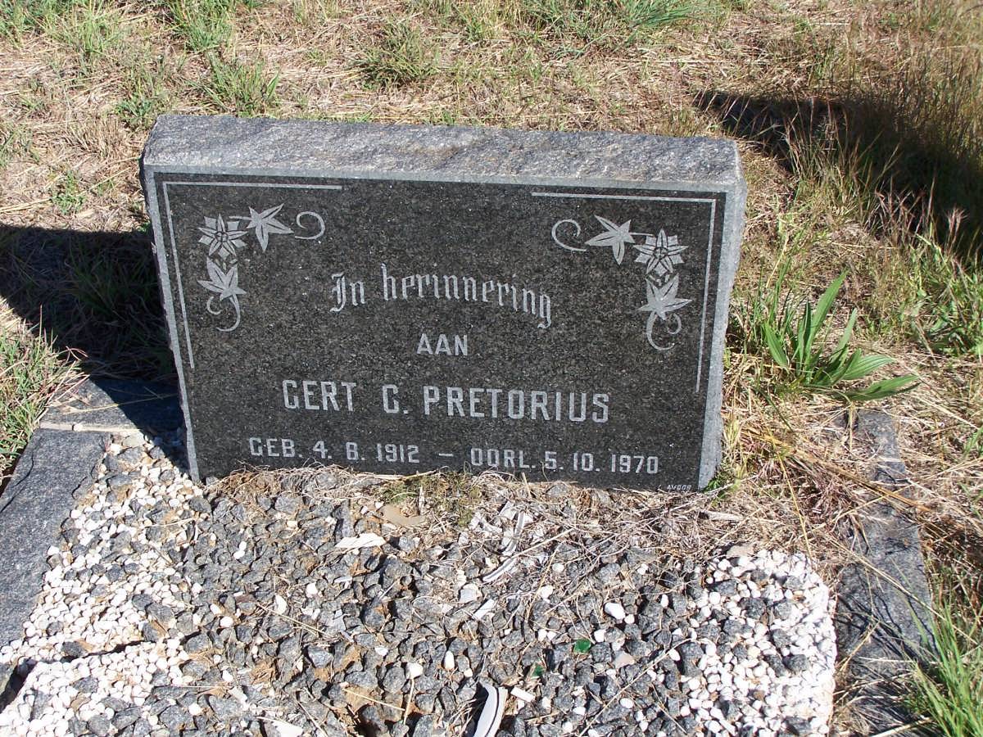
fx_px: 1675
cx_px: 492
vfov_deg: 24.8
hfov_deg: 32.7
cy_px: 368
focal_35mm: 59
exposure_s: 1/500
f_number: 4.5
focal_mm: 9.8
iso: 80
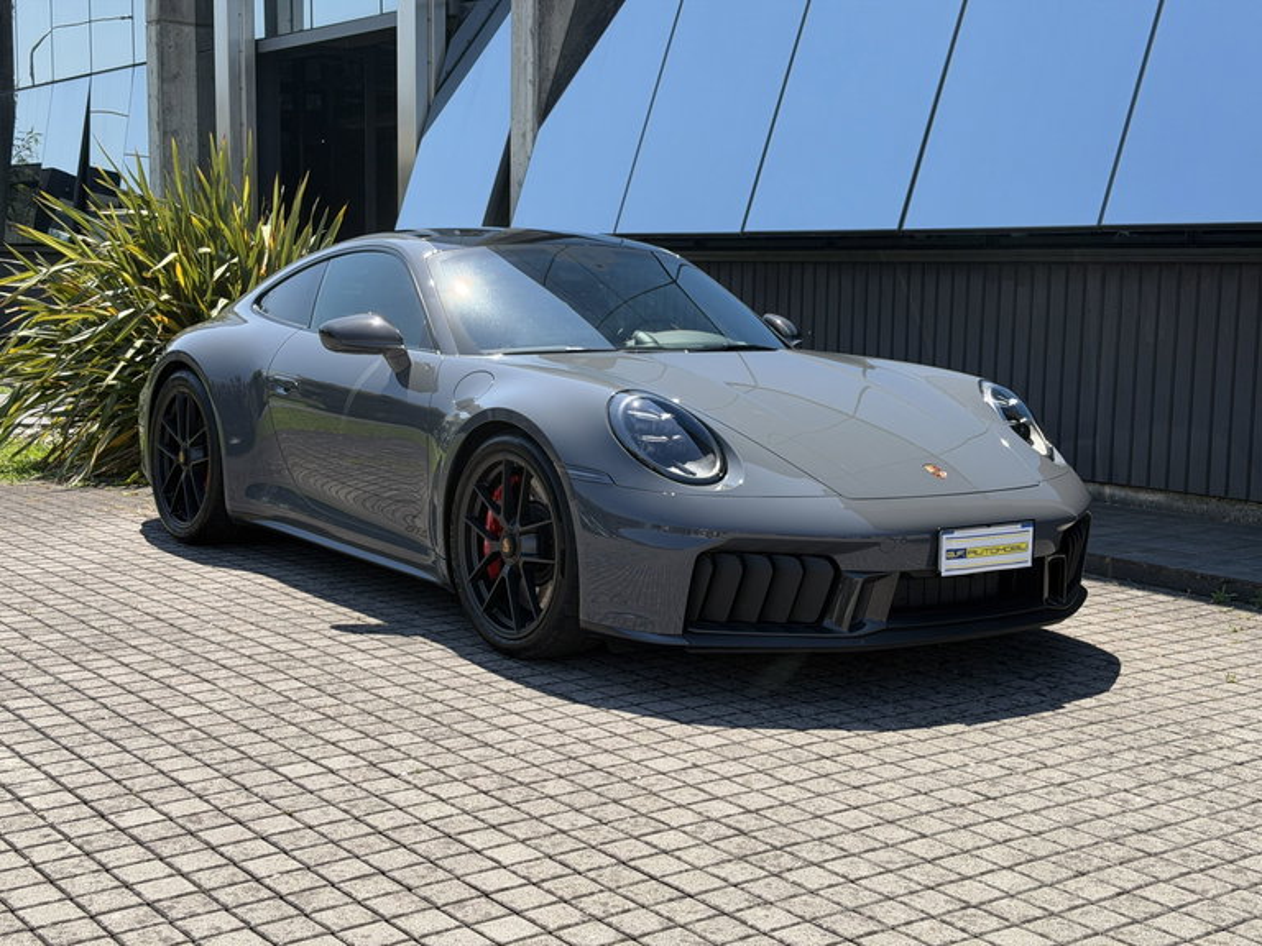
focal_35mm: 48
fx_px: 1750
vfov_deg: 30.3
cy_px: 473
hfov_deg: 39.7
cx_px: 631
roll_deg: -1.2
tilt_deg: -6.1
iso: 64
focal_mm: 6.76
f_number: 1.78
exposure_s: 1/2494
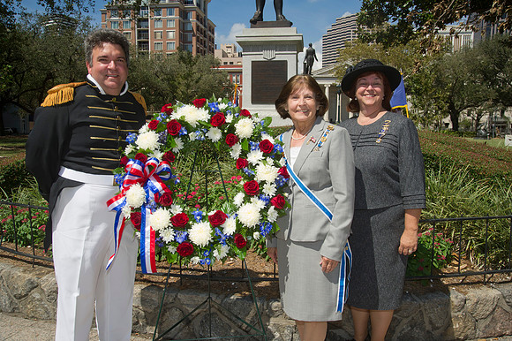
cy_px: 170
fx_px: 426
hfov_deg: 62.0
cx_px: 256
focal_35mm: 30
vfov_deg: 43.6
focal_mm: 30
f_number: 10
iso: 200
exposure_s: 1/250
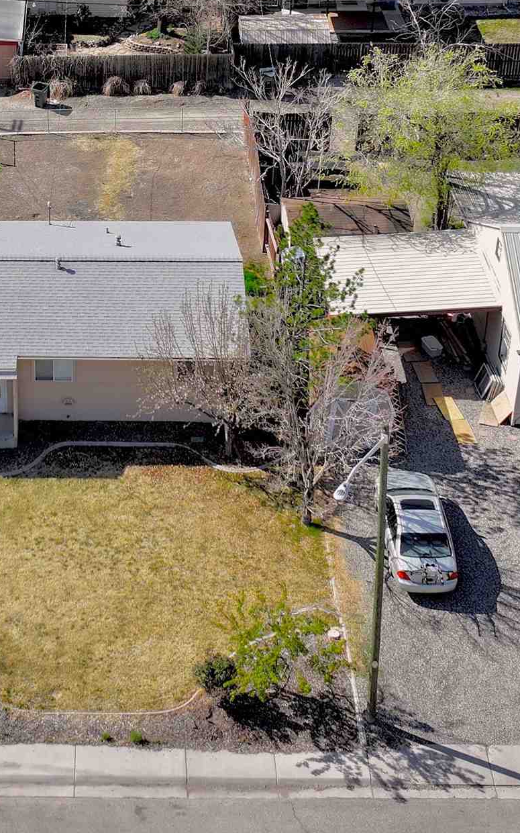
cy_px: 205
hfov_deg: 20.3
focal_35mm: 63
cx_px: 66
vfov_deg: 31.9
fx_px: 1429
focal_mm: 12.29
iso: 110
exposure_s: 1/1600
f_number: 2.8
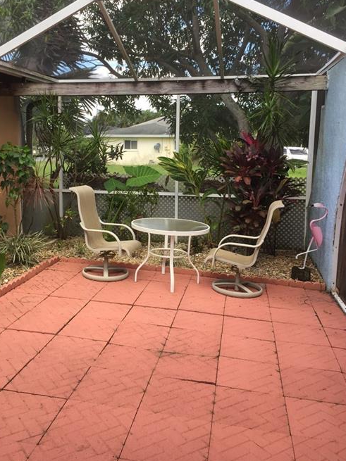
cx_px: 148
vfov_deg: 53.9
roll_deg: +0.0
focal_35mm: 34
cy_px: 211
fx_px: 453
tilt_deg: -7.4
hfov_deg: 41.7
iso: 32
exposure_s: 1/314
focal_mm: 4.15
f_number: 2.2
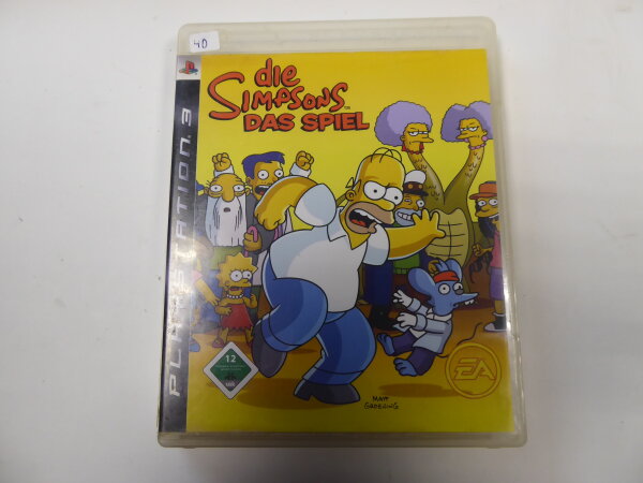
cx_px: 322
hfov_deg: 69.4
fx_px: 464
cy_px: 242
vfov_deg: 54.9
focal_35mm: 25
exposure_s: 1/60
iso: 320
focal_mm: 4.3
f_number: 3.3
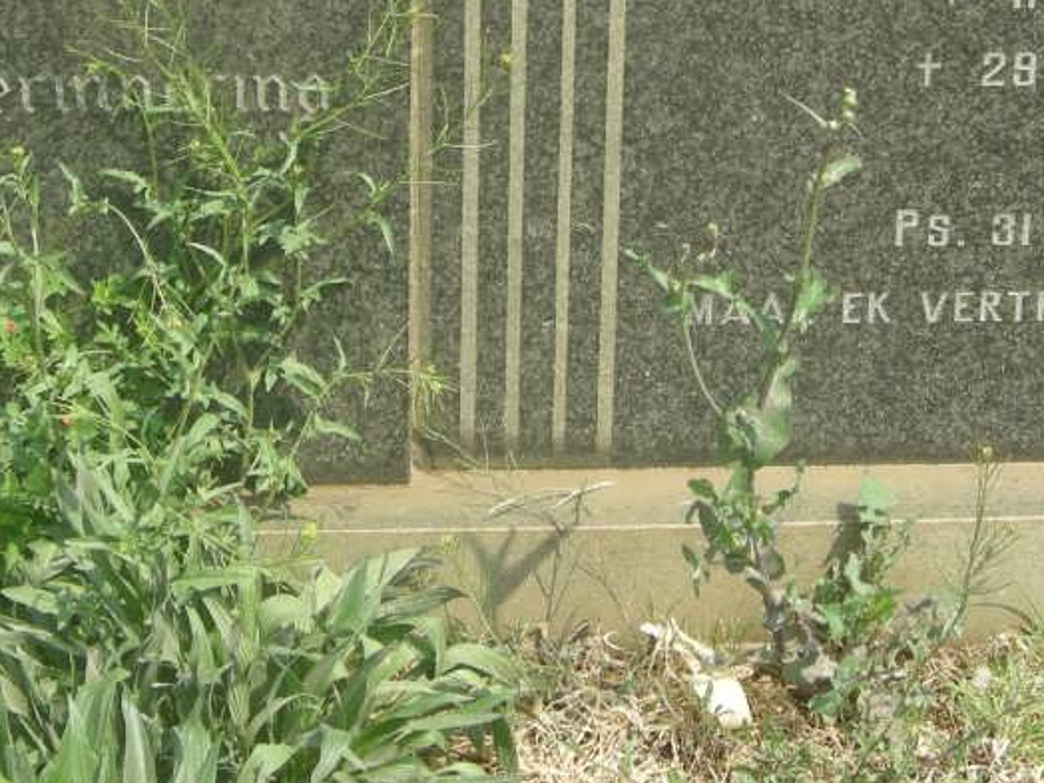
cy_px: 48
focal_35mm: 110
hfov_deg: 17.8
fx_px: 3318
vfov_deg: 13.3
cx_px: 683
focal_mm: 10.1
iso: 64
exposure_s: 1/154
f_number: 4.9
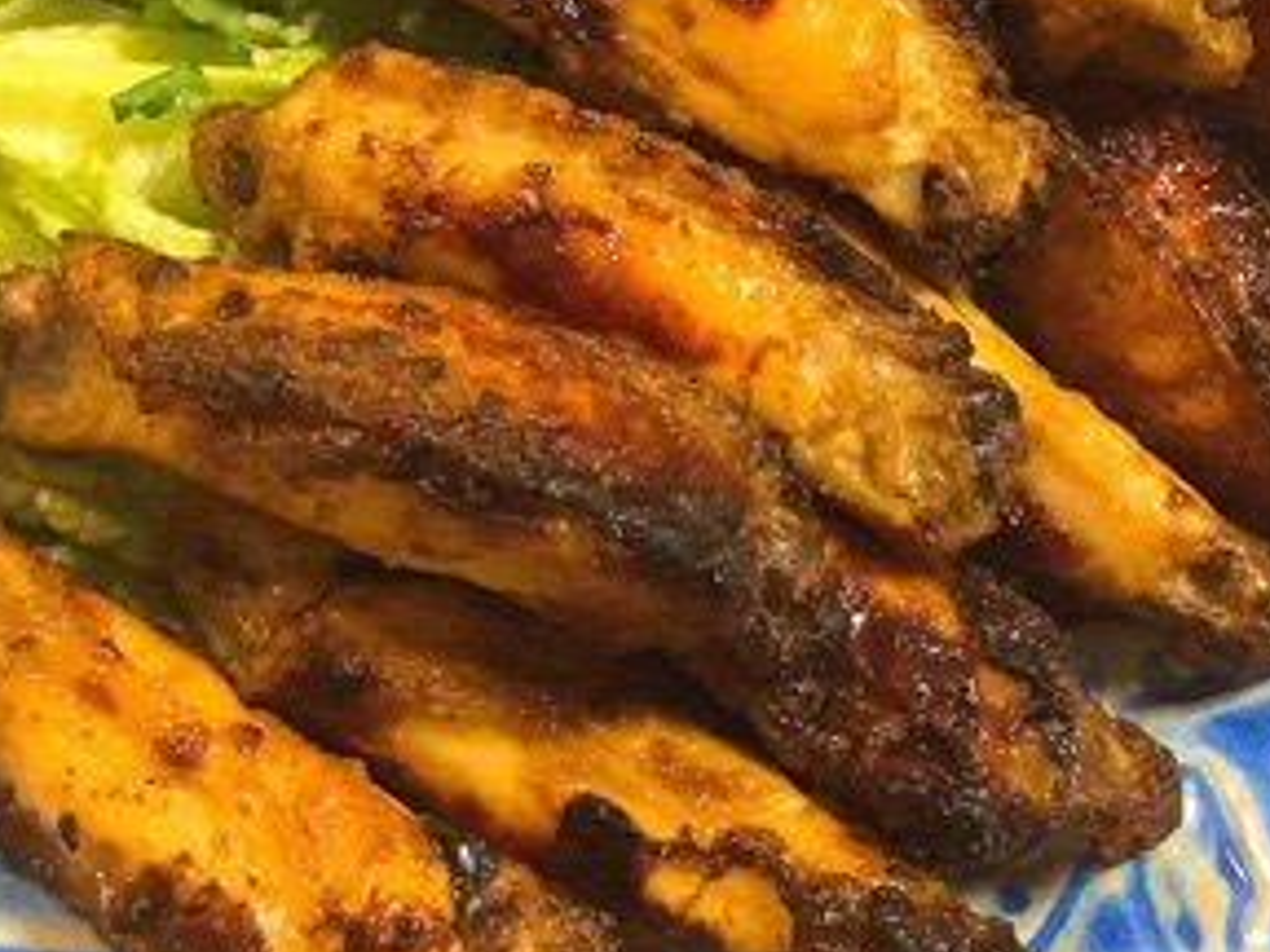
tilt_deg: -67.8
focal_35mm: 69
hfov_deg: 28.2
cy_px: 18
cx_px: 591
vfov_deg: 20.7
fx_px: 2531
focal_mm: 3.3
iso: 250
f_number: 2.4
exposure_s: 1/24
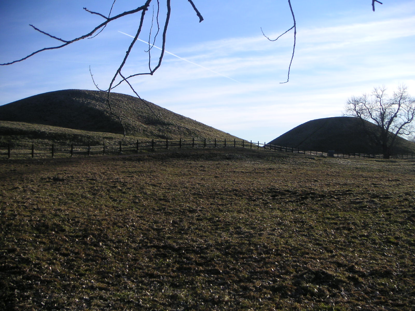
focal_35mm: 57
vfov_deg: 25.7
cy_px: 156
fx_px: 683
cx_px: 208
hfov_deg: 33.8
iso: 50
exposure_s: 1/500
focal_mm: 8.9
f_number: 3
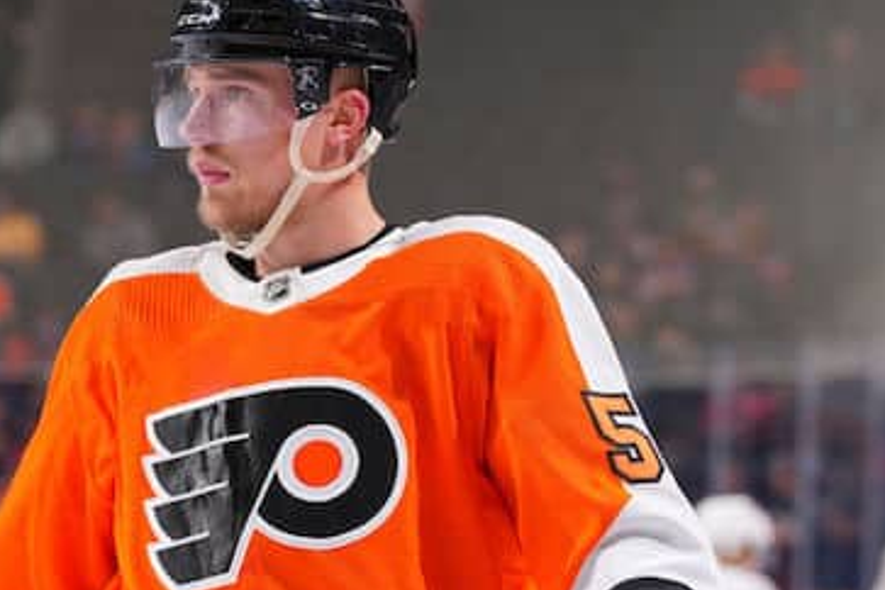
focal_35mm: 331
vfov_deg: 4.2
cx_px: 258
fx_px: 8136
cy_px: 400
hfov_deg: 6.2
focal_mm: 200
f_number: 6.3
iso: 400
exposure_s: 1/400
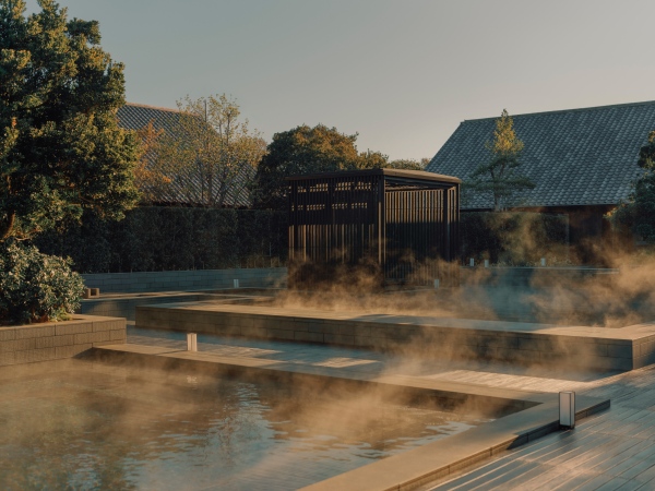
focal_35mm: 44
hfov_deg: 42.9
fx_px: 833
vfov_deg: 32.9
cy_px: 246
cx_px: 328
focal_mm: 55
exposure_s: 1/4000
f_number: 2.8
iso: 400
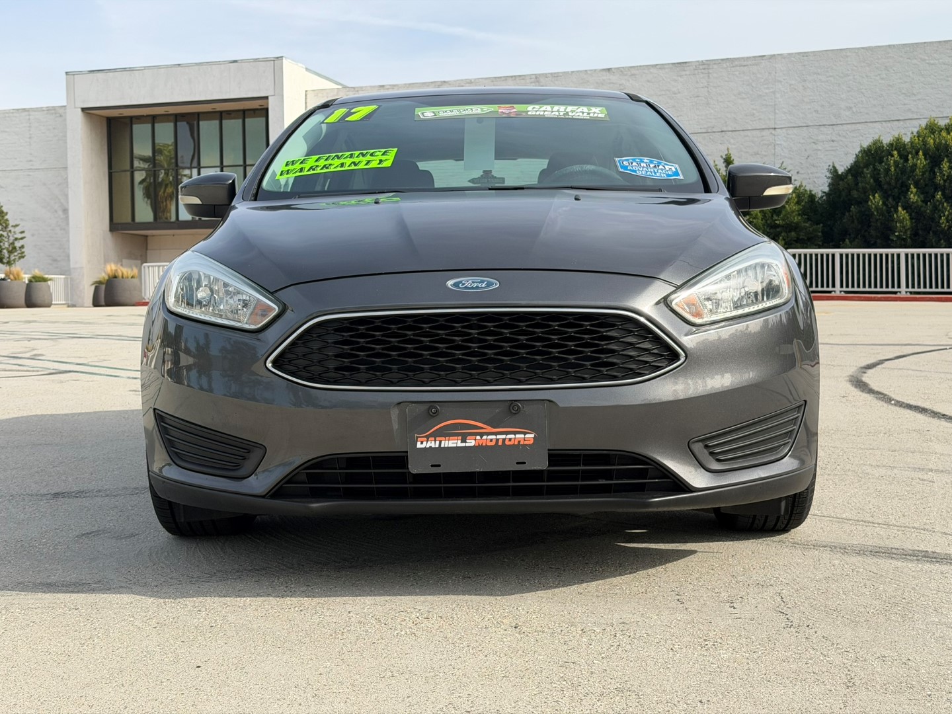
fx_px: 1320
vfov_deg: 30.3
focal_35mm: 48
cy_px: 357
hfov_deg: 39.7
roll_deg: +1.2
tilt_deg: -0.9
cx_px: 476
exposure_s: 1/2976
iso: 64
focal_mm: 6.76
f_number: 1.78
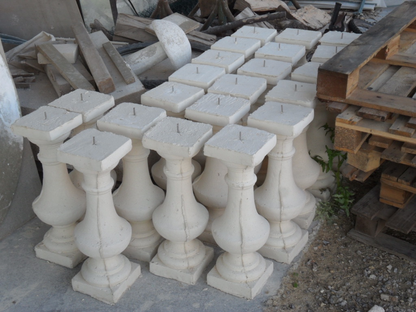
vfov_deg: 28.0
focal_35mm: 52
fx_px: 625
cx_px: 208
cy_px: 156
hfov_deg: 36.8
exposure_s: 1/90
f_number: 5
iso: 100
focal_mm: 9.3
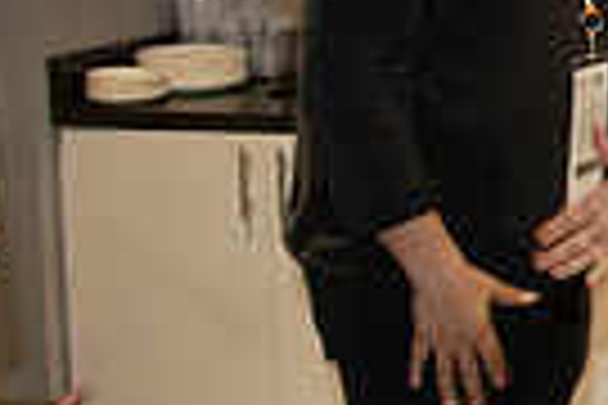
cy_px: -29
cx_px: 1243
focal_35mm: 103
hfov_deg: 15.5
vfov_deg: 13.1
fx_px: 1739
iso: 640
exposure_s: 1/60
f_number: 6.3
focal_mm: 24
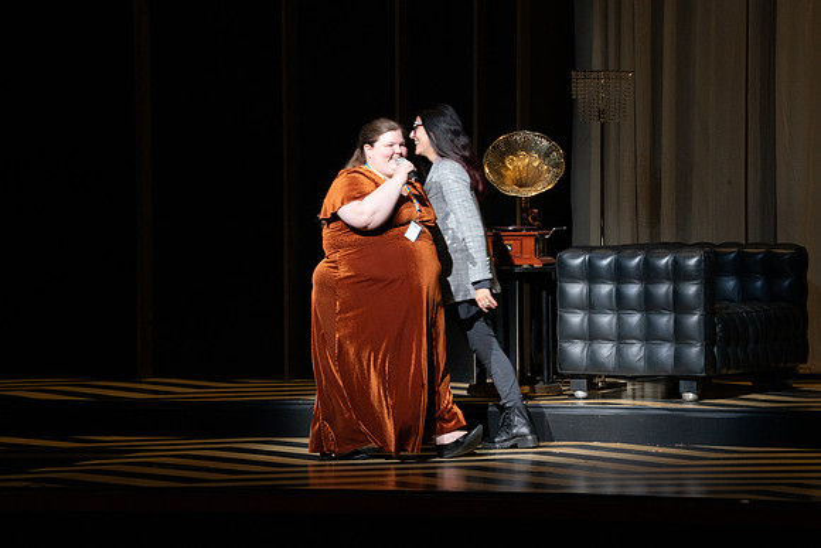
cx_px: 410
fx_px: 4562
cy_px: 274
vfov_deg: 6.9
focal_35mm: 200
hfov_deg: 10.3
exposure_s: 1/160
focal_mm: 200
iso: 3200
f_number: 14
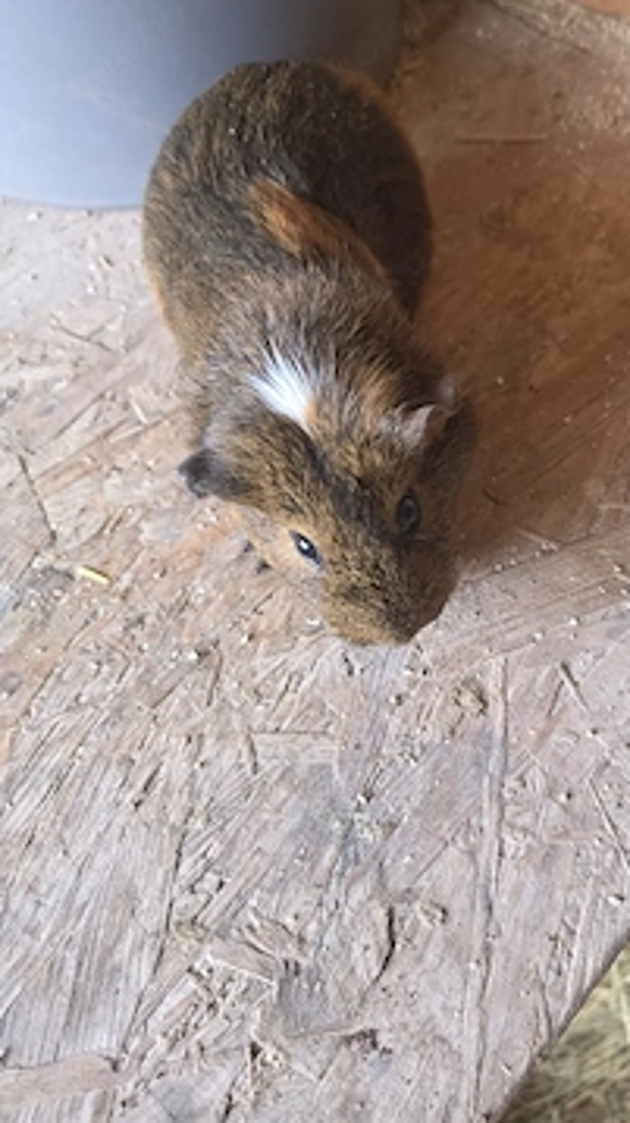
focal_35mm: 28
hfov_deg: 40.4
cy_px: 555
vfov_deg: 67.9
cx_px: 461
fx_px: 833
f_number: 1.7
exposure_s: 1/101
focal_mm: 6.3
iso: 160
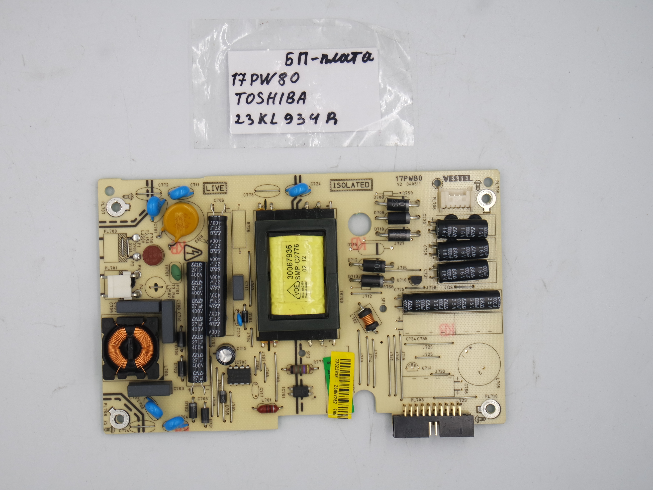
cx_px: 283
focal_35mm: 59
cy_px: 243
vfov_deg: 24.8
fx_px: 1113
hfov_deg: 32.7
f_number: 5
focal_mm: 20
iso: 160
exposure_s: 1/125
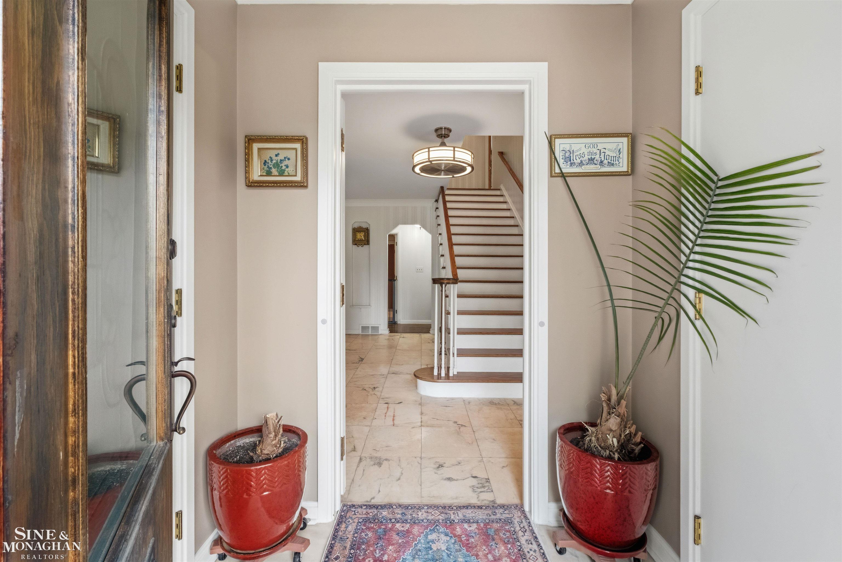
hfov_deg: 100.4
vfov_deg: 77.3
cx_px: 421
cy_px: 281
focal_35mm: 15
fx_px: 351
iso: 800
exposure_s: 1
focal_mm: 10
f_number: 8
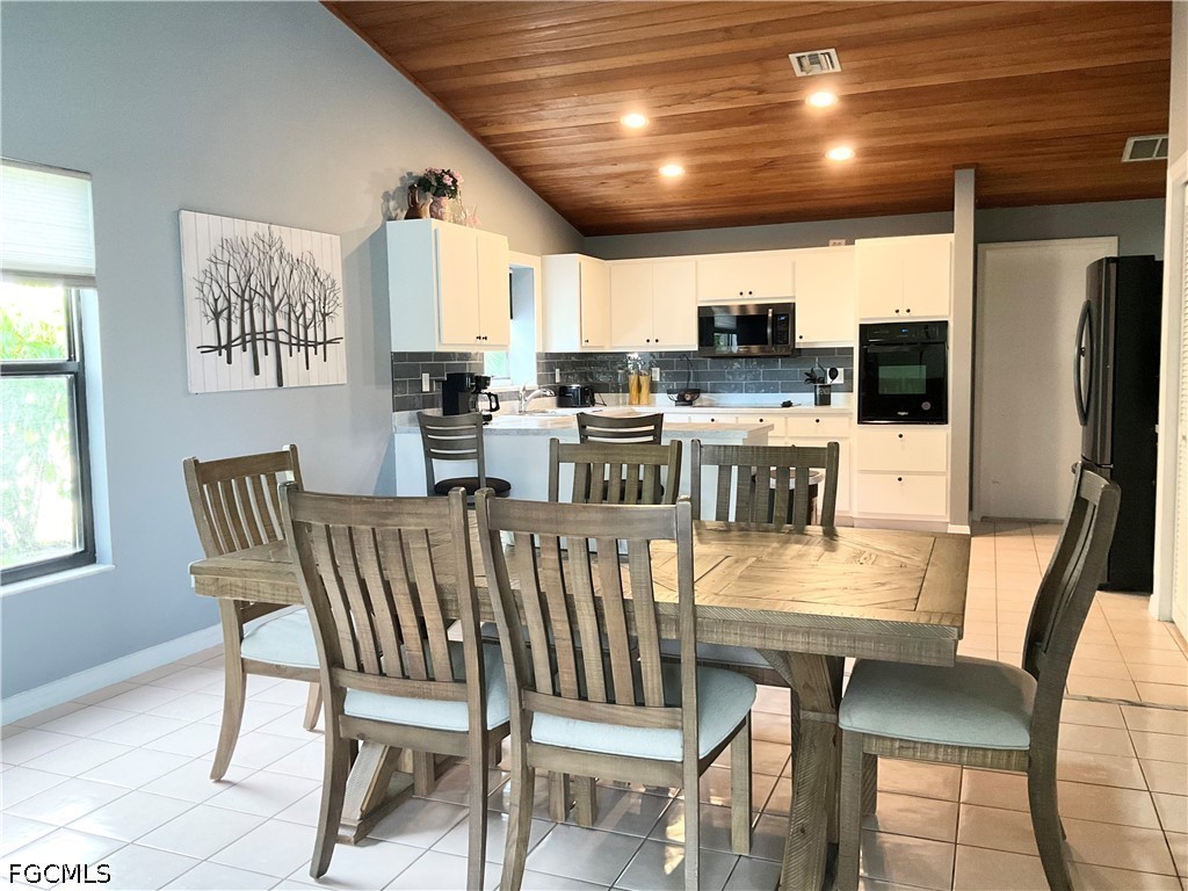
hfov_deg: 61.7
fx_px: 995
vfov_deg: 48.2
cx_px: 594
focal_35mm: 29
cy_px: 446
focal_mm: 3
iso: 200
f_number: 1.8
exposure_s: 1/60
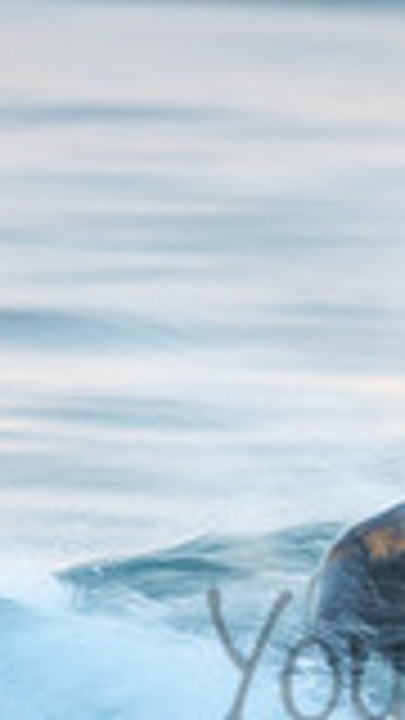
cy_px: 619
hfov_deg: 0.4
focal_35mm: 2847
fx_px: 54354
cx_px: 670
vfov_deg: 0.8
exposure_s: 1/20
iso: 100
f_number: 8
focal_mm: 500
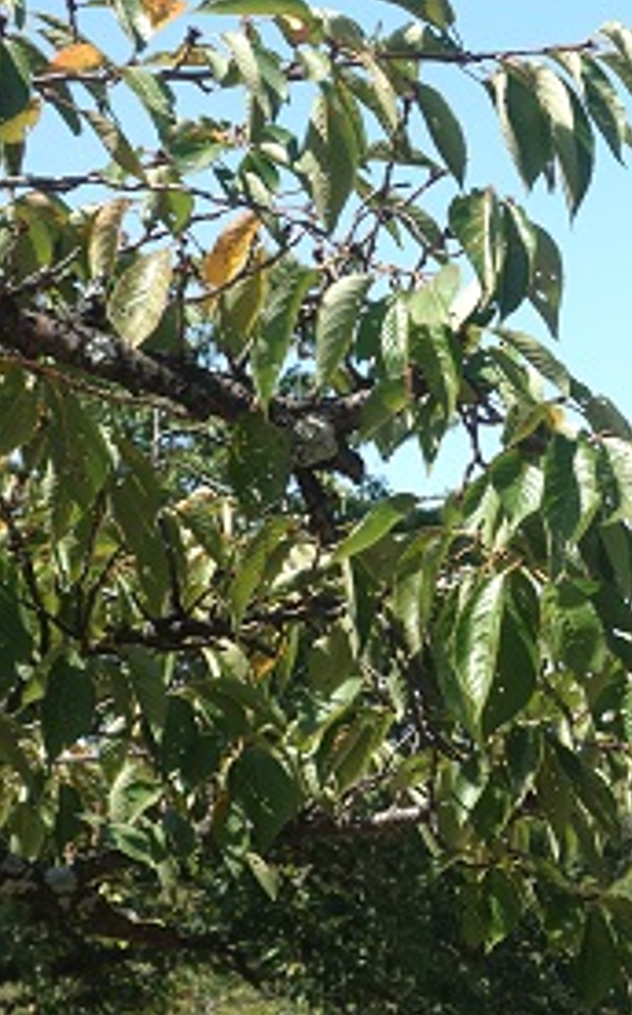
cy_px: 559
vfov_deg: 17.1
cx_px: 992
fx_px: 3369
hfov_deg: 10.3
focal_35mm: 122
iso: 80
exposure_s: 1/200
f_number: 5.6
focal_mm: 20.41
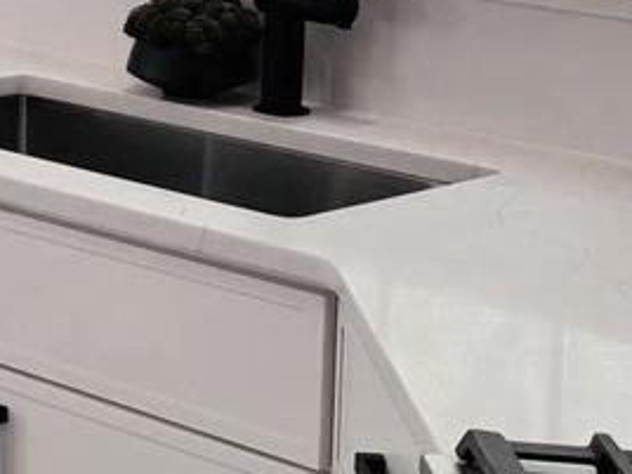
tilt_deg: -6.2
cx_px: -646
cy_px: -139
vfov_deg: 11.2
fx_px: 2355
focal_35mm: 129
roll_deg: +0.4
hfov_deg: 13.1
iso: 64
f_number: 1.78
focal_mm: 6.76
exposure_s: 1/217
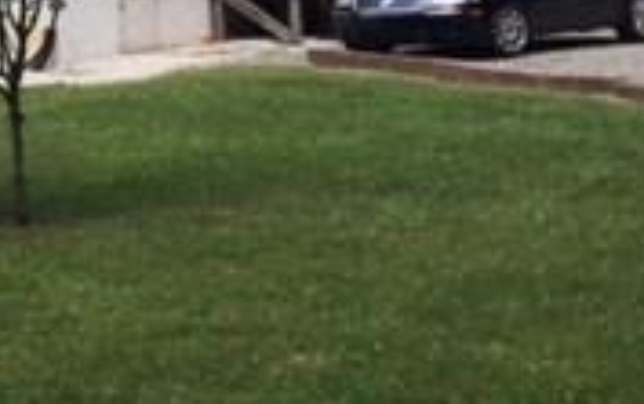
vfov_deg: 11.4
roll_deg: -1.1
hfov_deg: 17.3
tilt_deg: +3.8
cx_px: -266
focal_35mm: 111
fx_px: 1950
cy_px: -164
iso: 32
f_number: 2.2
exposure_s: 1/719
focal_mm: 4.15
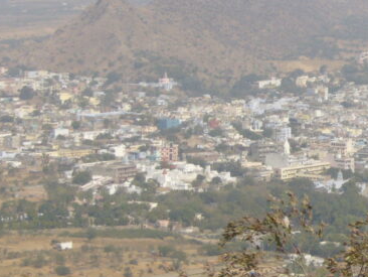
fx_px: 2202
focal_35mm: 207
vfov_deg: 7.2
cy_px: 145
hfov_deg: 9.4
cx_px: 492
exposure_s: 1/320
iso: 80
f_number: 8.2
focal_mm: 12.2
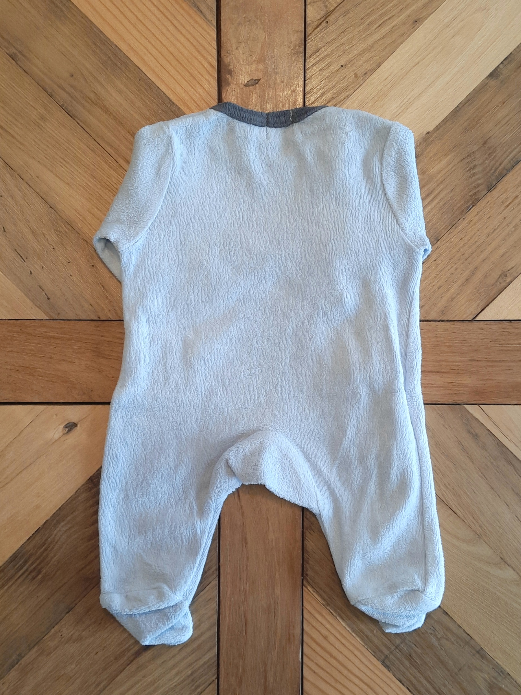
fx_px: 482
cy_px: 348
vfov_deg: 71.6
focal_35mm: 24
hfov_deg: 56.8
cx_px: 260
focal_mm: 5.23
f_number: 1.8
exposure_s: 1/50
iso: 125
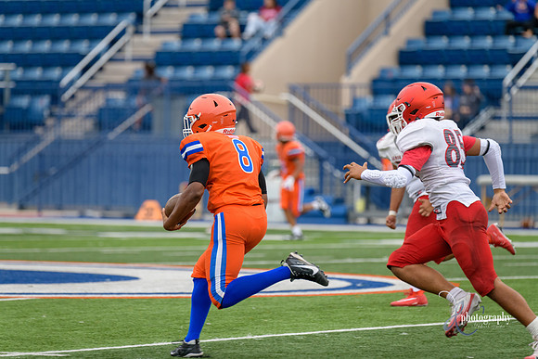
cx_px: 269
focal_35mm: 270
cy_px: 180
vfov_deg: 5.1
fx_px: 4036
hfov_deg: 7.6
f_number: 3.5
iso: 1250
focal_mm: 270
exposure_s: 1/800
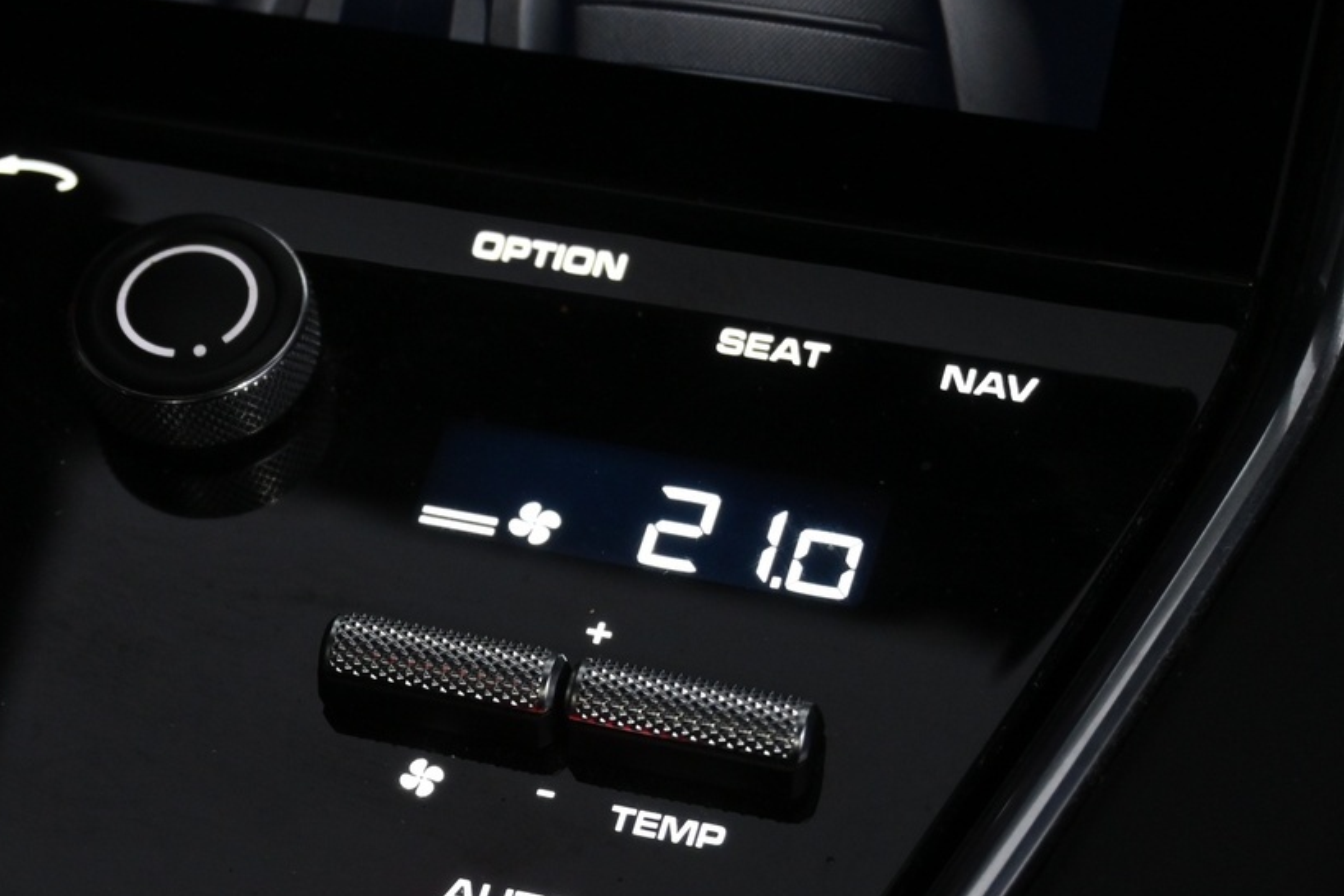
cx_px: 235
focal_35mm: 90
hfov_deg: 22.2
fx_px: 3378
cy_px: 776
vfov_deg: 15.0
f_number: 4.8
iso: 1100
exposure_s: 1/50
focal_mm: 30.5
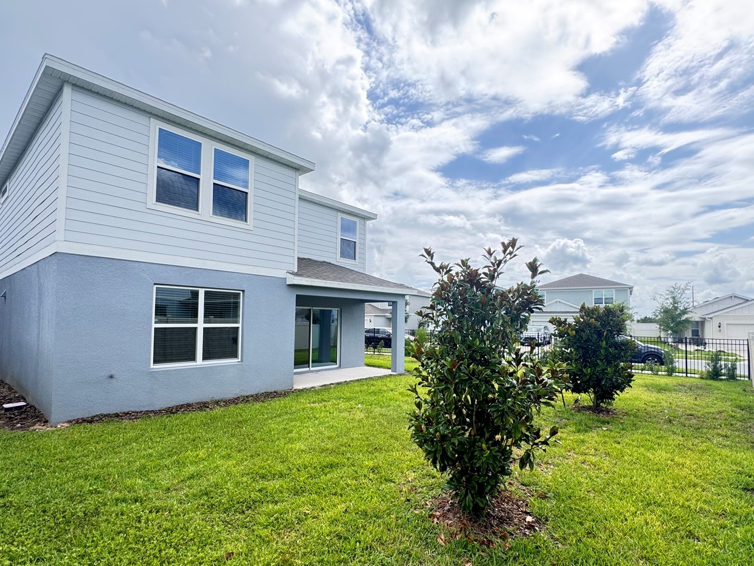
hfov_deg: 87.8
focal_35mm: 18
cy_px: 305
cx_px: 381
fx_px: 392
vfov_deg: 71.5
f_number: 2.2
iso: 40
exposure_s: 1/433
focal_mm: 2.22
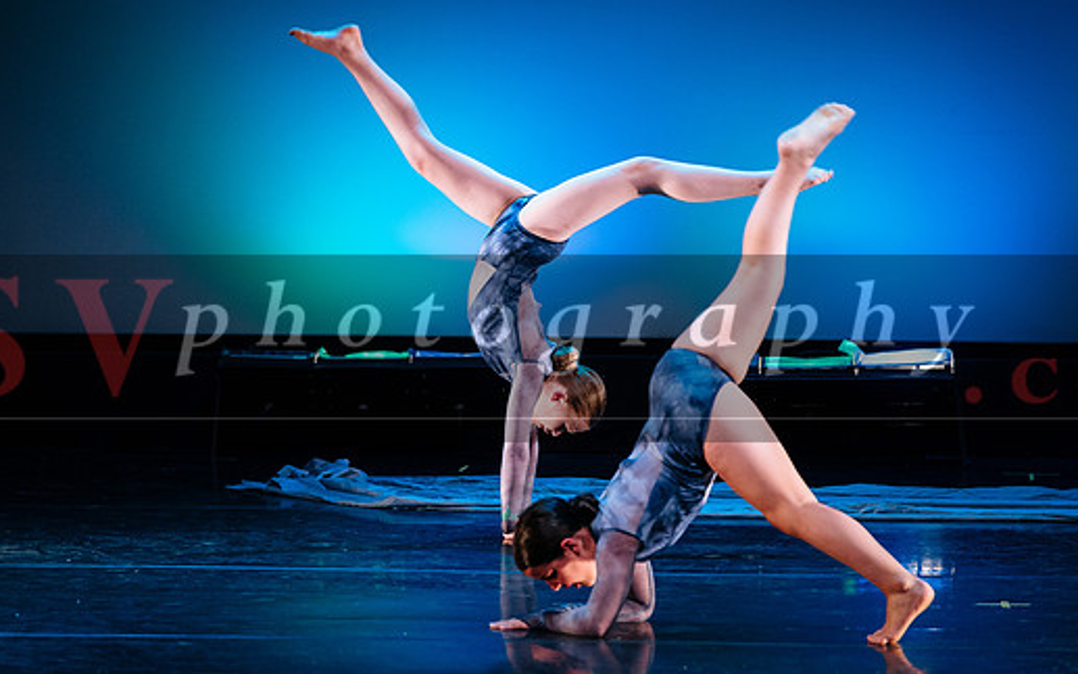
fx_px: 6375
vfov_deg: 6.0
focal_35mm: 217
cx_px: 497
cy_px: 256
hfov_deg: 9.7
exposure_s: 1/500
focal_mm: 173
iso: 1250
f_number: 2.8
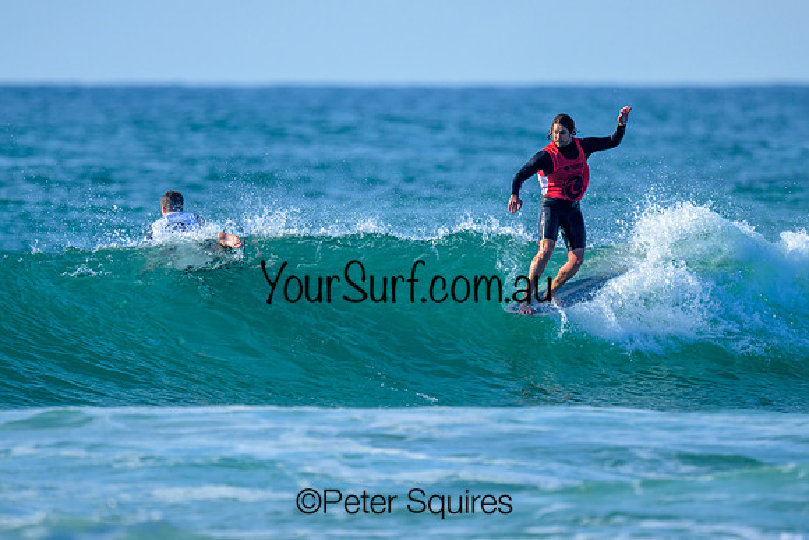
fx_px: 24723
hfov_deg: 1.9
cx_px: 437
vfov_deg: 1.3
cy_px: 237
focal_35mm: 1100
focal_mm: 800
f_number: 6.3
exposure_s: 1/2000
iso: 360
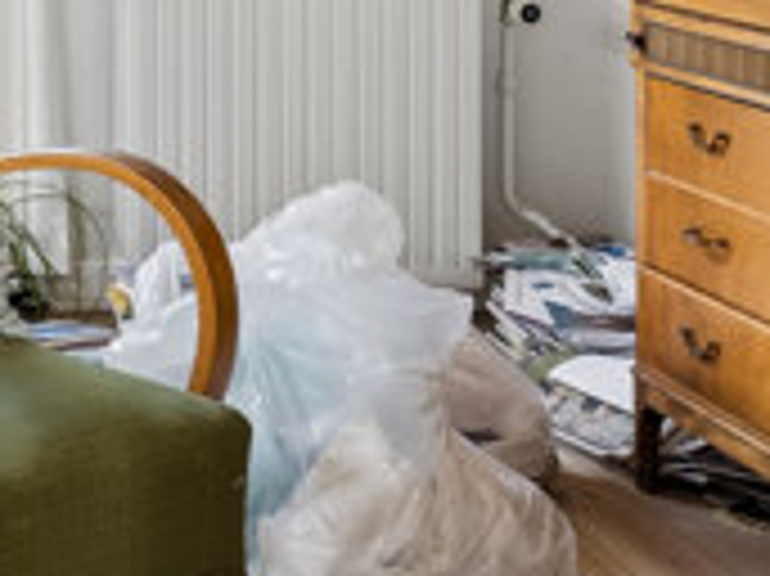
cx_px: -374
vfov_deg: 16.4
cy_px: -209
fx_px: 1876
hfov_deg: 20.1
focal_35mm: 84
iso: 200
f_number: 8
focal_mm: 12.5
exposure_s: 1/6
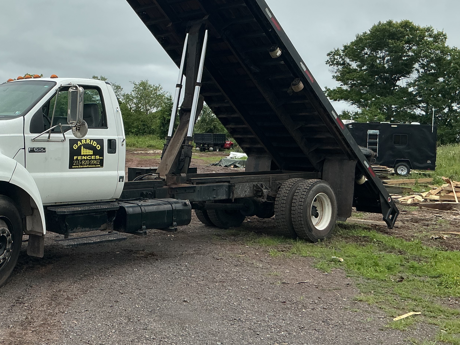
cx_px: 140
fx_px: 625
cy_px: 126
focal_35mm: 47
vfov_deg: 30.7
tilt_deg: +2.4
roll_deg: -3.5
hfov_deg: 39.8
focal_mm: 3
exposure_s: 1/1490
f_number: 1.8
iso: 25
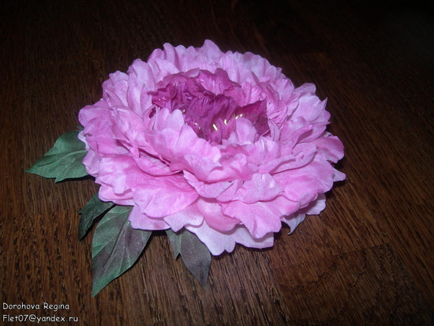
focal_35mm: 38
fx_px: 477
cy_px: 163
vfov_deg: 37.7
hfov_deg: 49.0
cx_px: 217
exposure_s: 1/60.1
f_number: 2.8
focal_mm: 7.8
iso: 50
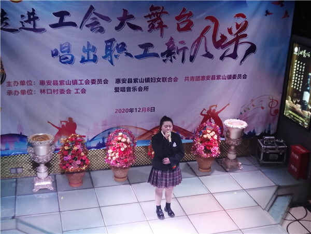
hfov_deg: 40.4
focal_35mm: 47
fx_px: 422
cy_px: 117
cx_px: 156
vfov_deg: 30.9
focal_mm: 3.88
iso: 160
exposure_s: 1/50
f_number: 1.8
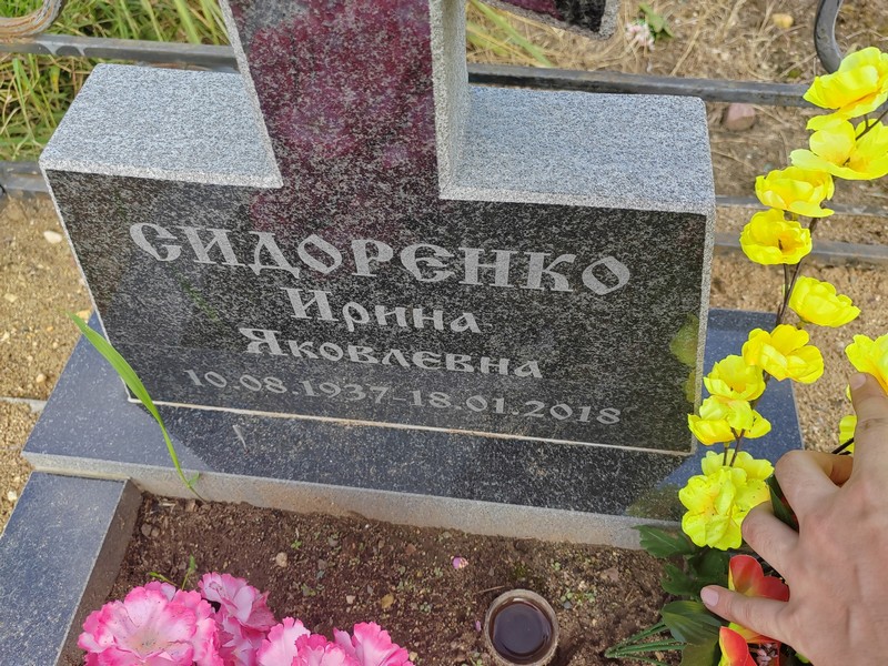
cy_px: 333
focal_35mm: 27
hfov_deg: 65.3
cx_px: 444
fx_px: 693
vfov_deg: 51.4
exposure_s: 1/410
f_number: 1.9
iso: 100
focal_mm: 5.52
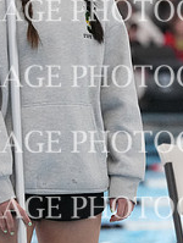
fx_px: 3970
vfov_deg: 3.5
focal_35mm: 565
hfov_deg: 2.6
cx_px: 63
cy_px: 175
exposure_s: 1/1250
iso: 6400
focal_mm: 135
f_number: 4
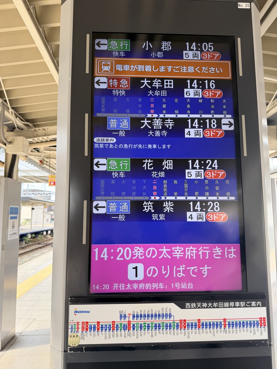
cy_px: 184
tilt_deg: +7.0
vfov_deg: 71.6
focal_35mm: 24
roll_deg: -0.5
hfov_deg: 56.8
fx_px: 256
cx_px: 138
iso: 80
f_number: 1.78
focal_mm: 6.76
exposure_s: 1/235
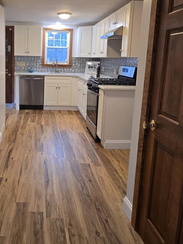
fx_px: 197
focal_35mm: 28
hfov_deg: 48.0
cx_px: 48
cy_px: 92
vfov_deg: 62.6
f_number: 2.2
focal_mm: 2.2
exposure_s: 1/60
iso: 160
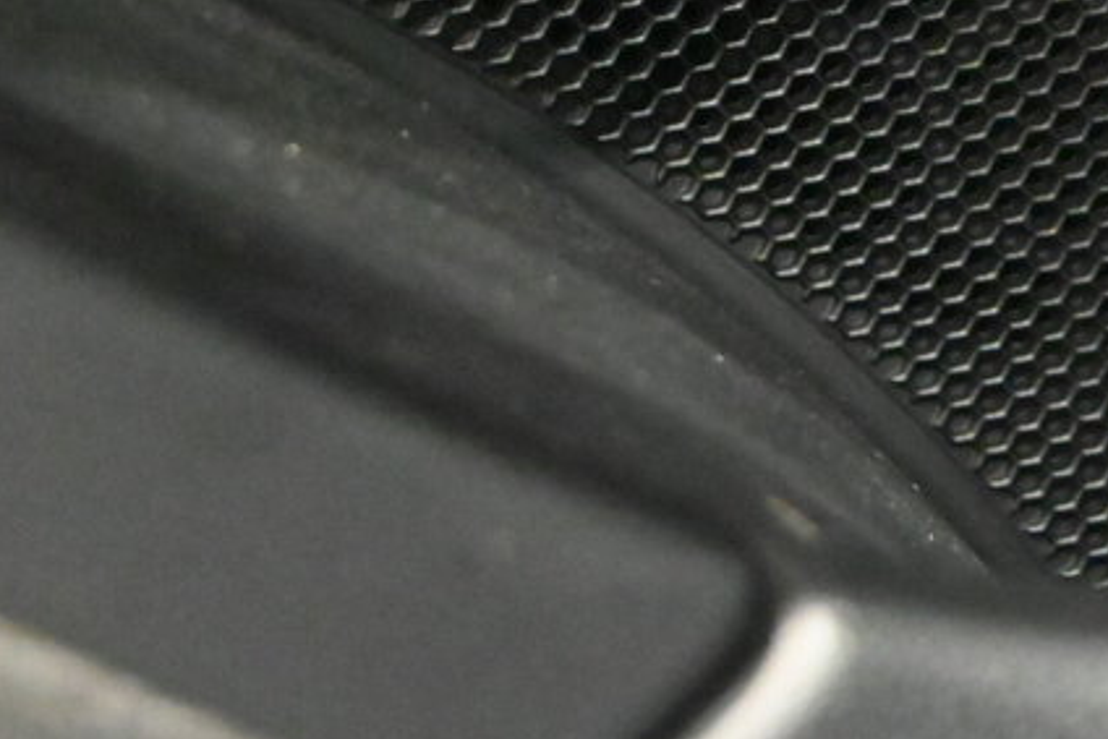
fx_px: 5572
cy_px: -134
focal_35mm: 181
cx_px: 1309
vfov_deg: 7.5
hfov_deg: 11.2
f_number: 6.3
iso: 20000
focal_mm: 50
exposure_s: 1/80
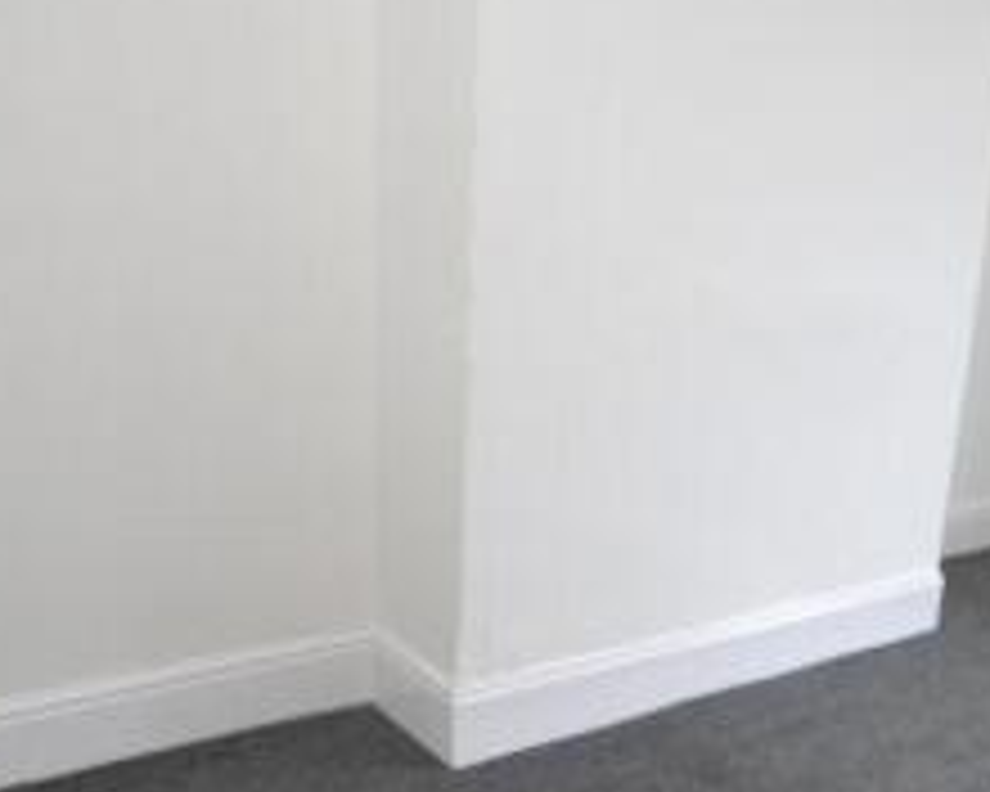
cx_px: 763
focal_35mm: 42
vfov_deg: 35.4
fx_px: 1231
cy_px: 520
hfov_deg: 42.3
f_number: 4
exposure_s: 1/30
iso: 3200
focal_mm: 10
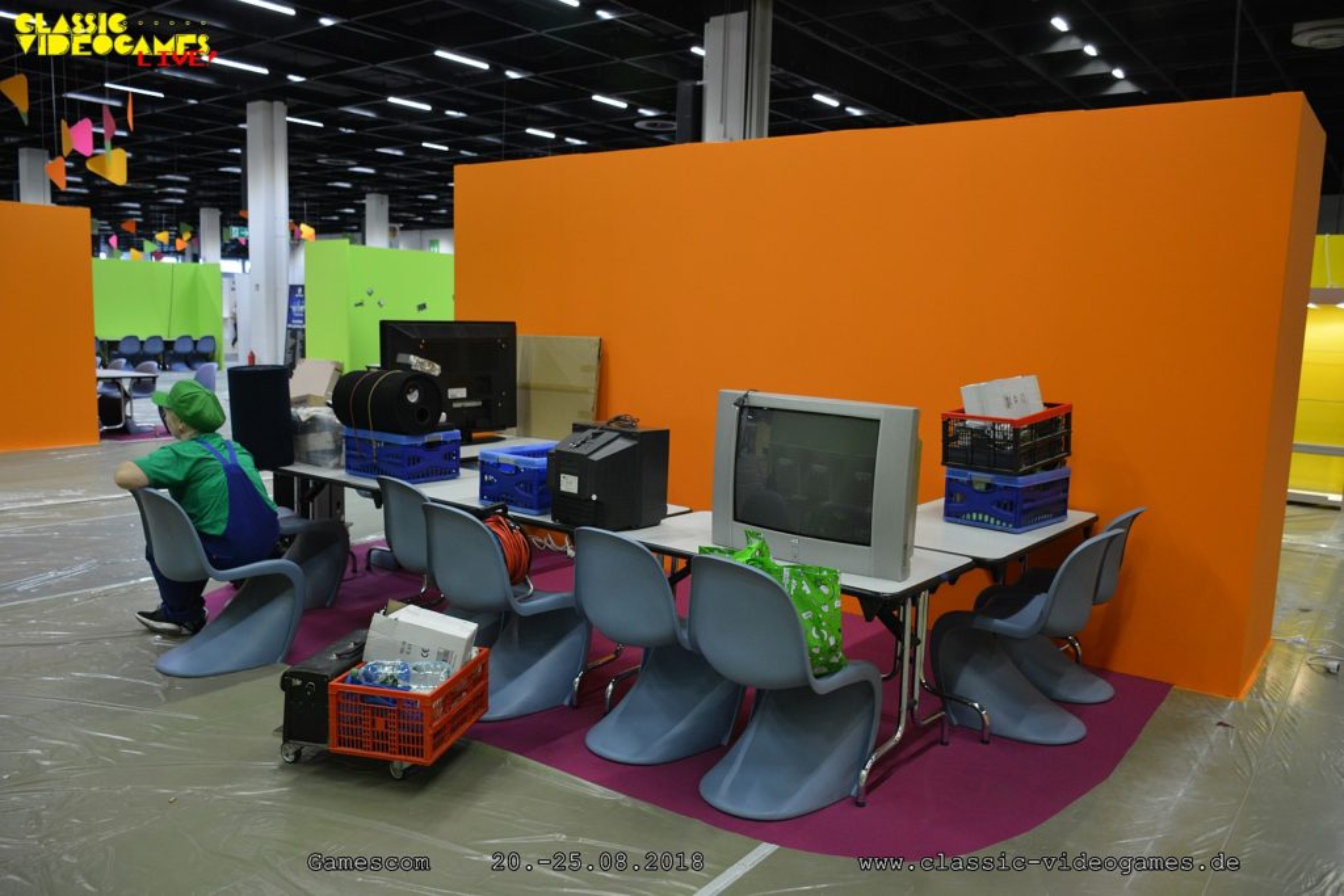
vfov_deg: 47.9
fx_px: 1008
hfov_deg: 67.4
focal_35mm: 27
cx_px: 672
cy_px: 448
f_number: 3.5
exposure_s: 1/40
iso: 800
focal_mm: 18
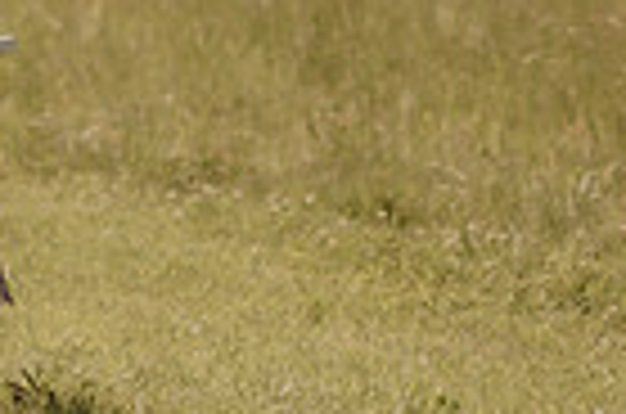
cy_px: -138
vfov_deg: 6.2
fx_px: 3765
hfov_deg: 9.4
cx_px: -86
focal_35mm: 217
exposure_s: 1/4000
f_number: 1.4
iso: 250
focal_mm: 50
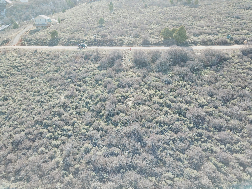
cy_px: 94
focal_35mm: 26
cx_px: 126
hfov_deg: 67.3
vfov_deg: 53.1
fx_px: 189
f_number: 2.2
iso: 100
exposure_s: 1/295
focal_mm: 4.73
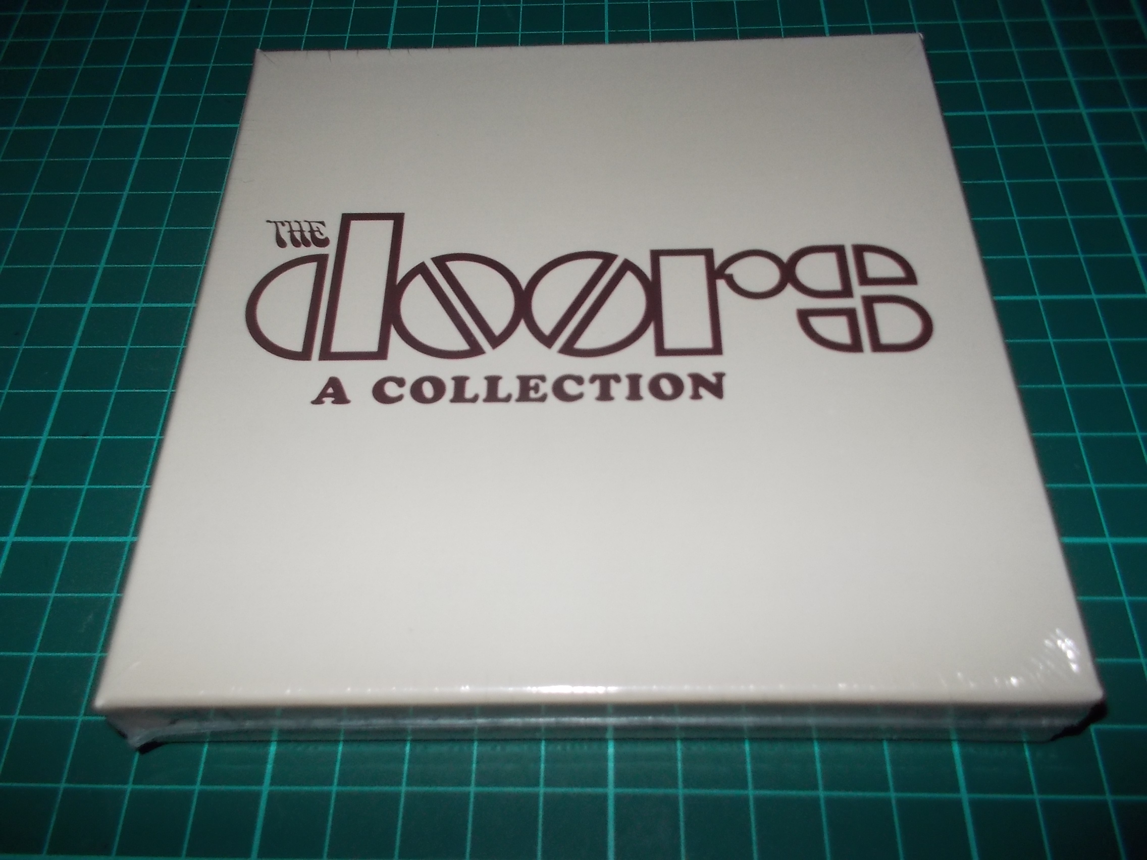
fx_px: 961
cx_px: 574
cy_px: 430
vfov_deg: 48.2
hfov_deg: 61.7
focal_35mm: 29
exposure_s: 1/30
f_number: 3.3
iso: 200
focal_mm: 4.1
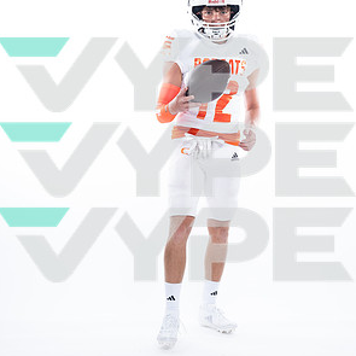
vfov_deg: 20.9
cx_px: 177
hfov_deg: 20.9
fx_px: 966
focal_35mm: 83
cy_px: 161
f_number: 5.6
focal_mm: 64
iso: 400
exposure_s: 1/250
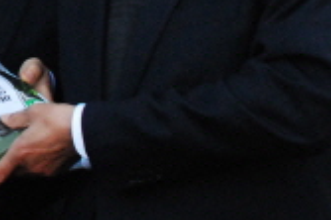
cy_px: -37
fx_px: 1213
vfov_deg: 10.2
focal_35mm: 132
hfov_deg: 14.6
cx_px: -149
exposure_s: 1/400
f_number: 8
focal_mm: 21
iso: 1600
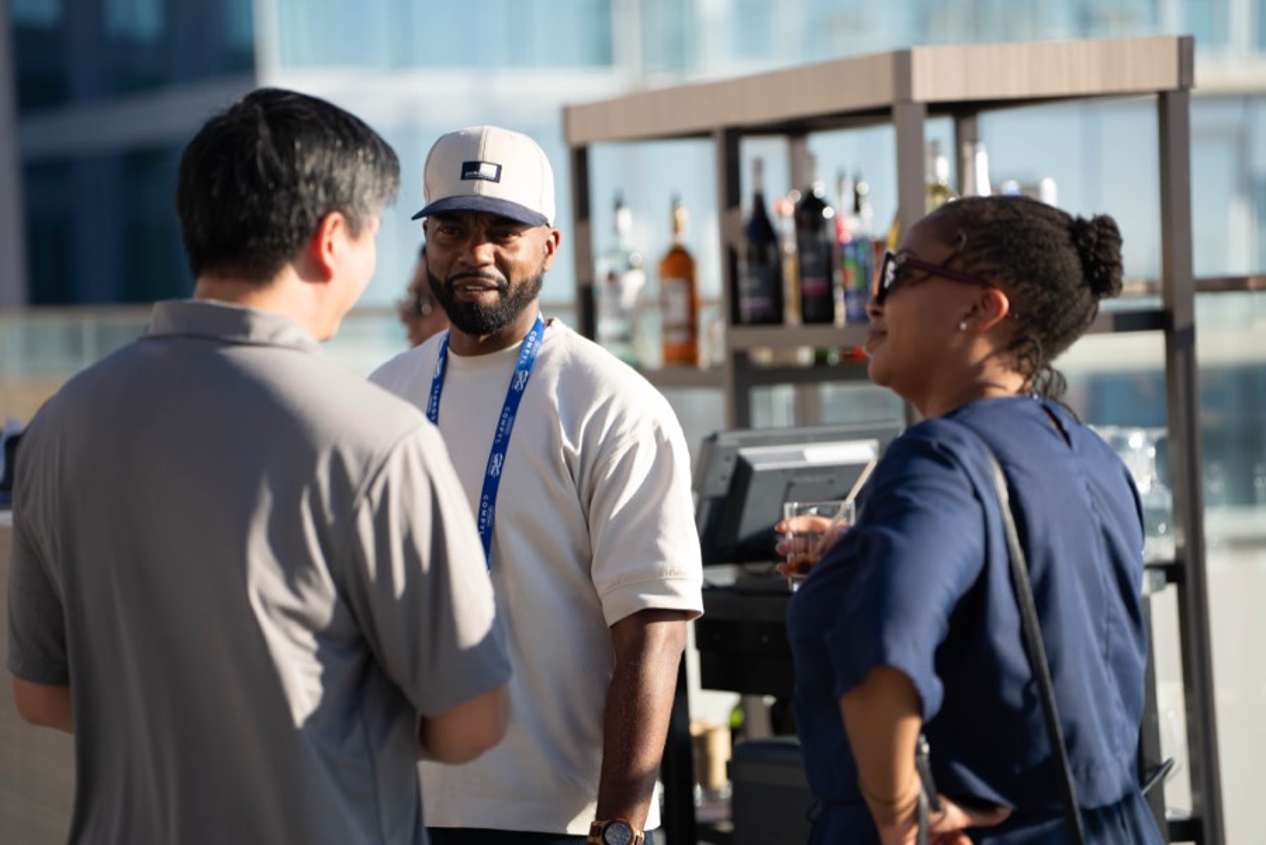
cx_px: 633
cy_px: 422
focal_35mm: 119
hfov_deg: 17.2
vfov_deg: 11.5
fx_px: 4187
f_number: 2.8
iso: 100
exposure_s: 1/800
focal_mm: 119
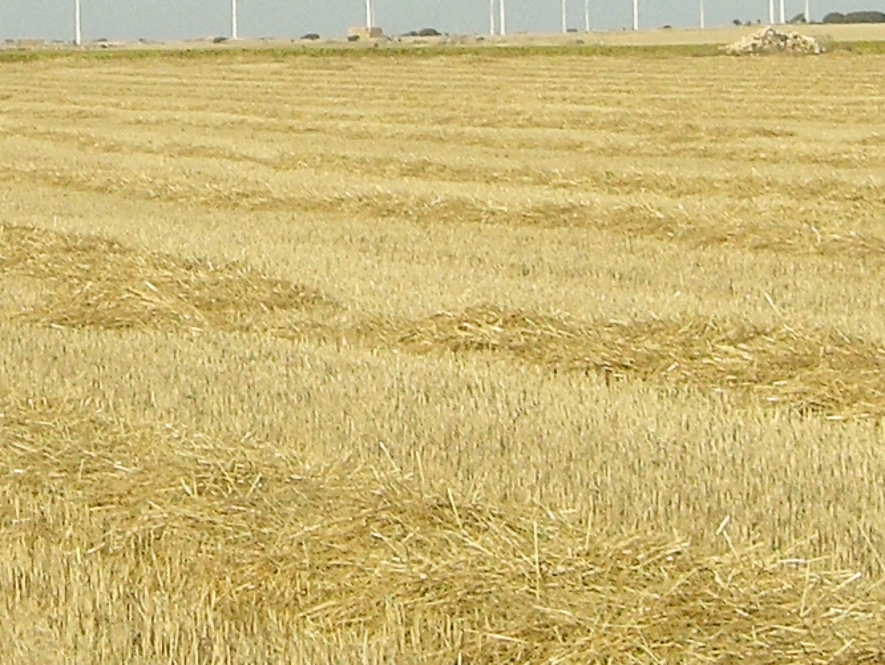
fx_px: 5320
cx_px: 11
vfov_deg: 7.0
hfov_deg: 9.4
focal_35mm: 208
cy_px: -305
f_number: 8
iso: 80
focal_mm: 7.9
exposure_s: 1/320
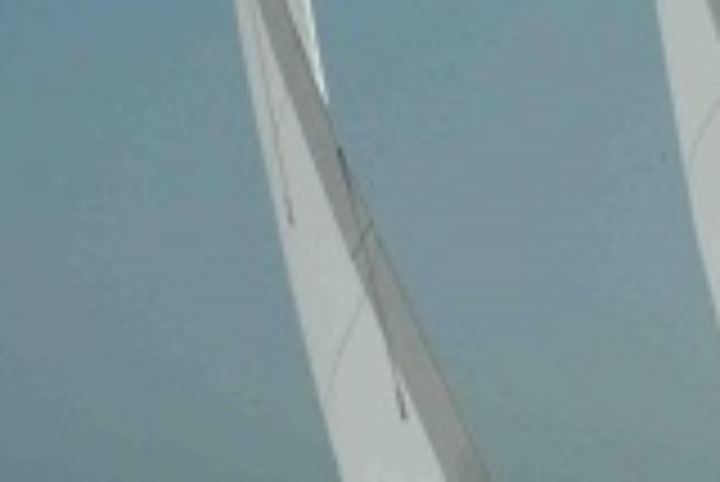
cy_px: 570
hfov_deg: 7.4
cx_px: 666
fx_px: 5565
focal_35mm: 278
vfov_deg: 4.9
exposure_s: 1/160
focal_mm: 62
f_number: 32
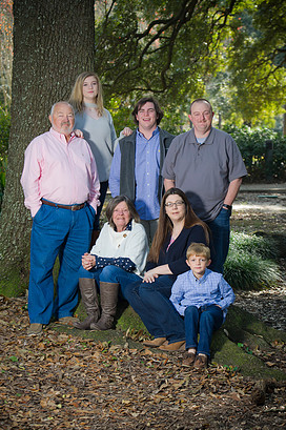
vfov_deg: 20.6
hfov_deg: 13.8
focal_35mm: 99
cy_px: 222
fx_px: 1182
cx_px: 140
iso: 160
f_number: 5
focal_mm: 90
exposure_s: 1/80
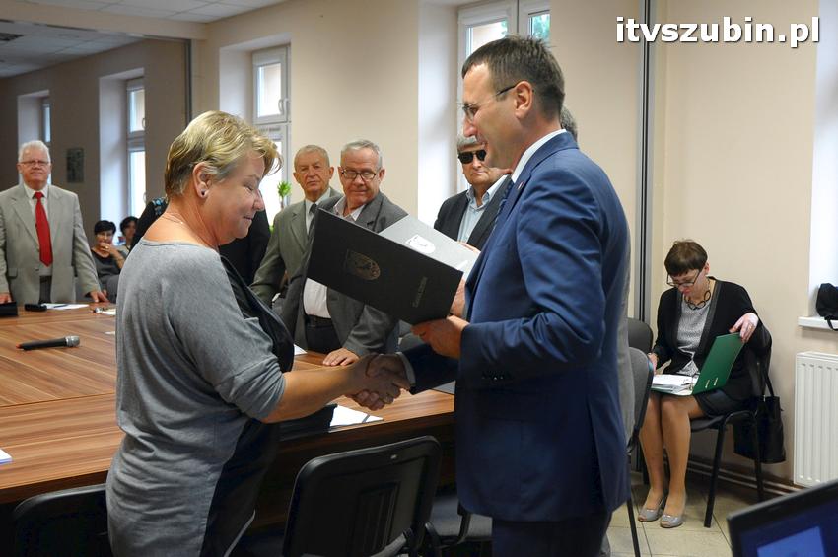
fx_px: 1012
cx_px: 419
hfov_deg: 45.0
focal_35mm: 44
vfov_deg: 30.8
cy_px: 278
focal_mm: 29
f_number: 4.5
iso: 1250
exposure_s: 1/80
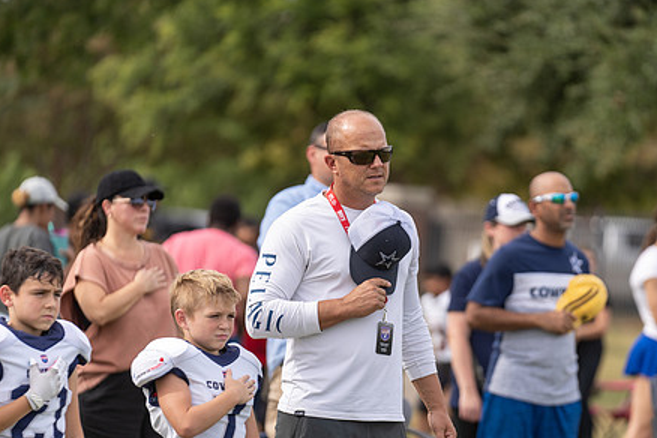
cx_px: 364
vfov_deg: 5.2
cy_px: 284
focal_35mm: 265
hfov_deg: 7.8
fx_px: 4836
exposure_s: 1/1250
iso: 160
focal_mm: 200
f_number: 2.8
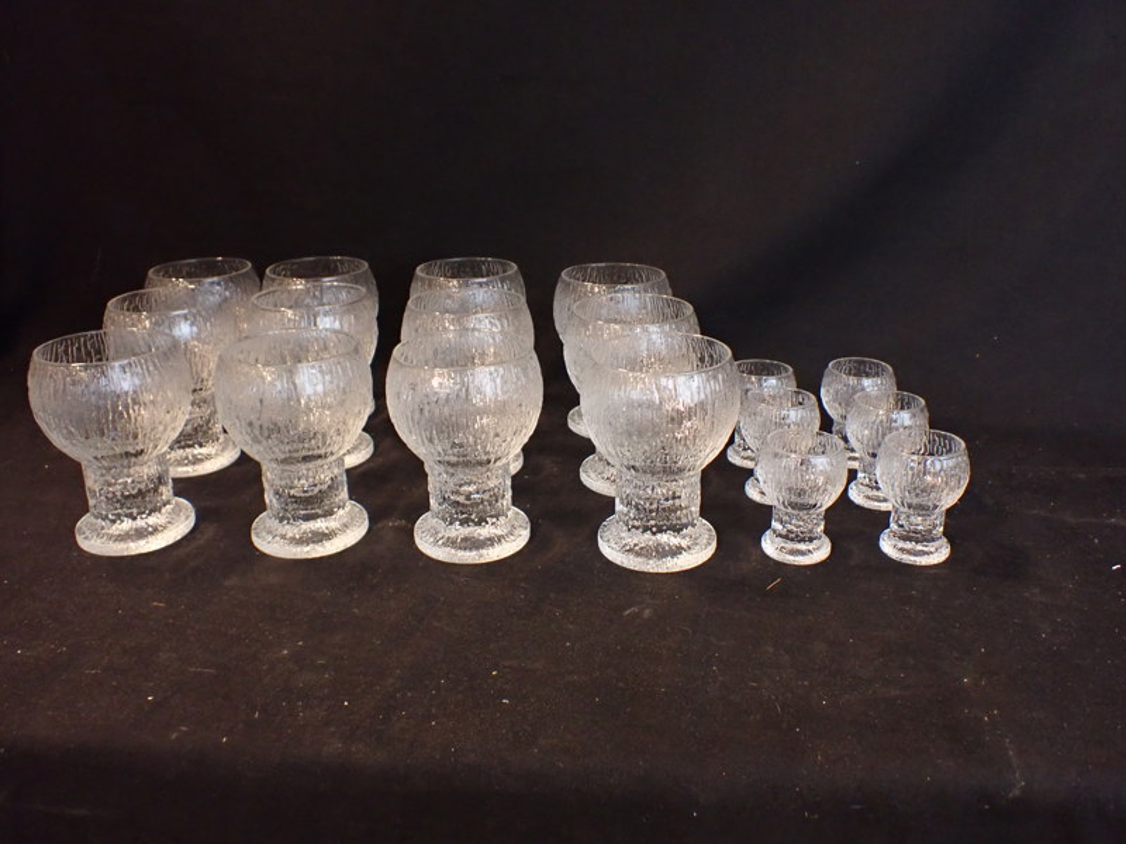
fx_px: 976
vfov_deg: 46.8
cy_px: 422
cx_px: 563
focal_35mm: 30
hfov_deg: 60.0
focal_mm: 5.4
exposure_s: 1/40
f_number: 2.3
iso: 800
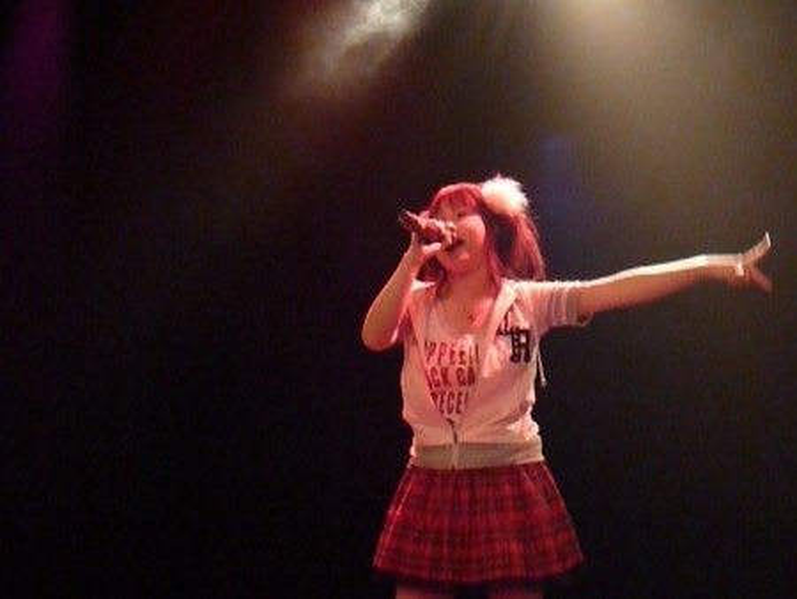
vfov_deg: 26.1
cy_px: 300
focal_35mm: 56
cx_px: 398
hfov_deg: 34.3
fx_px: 1290
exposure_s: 1/30
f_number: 4.5
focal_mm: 9.9
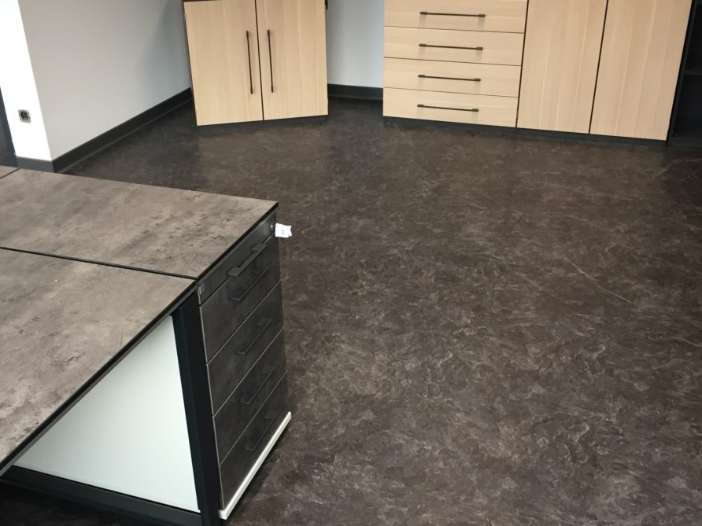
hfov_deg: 47.8
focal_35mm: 39
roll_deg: +1.8
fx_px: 791
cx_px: 334
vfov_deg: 36.8
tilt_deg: -28.2
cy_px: 274
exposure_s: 1/33
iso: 50
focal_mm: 4.15
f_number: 2.2
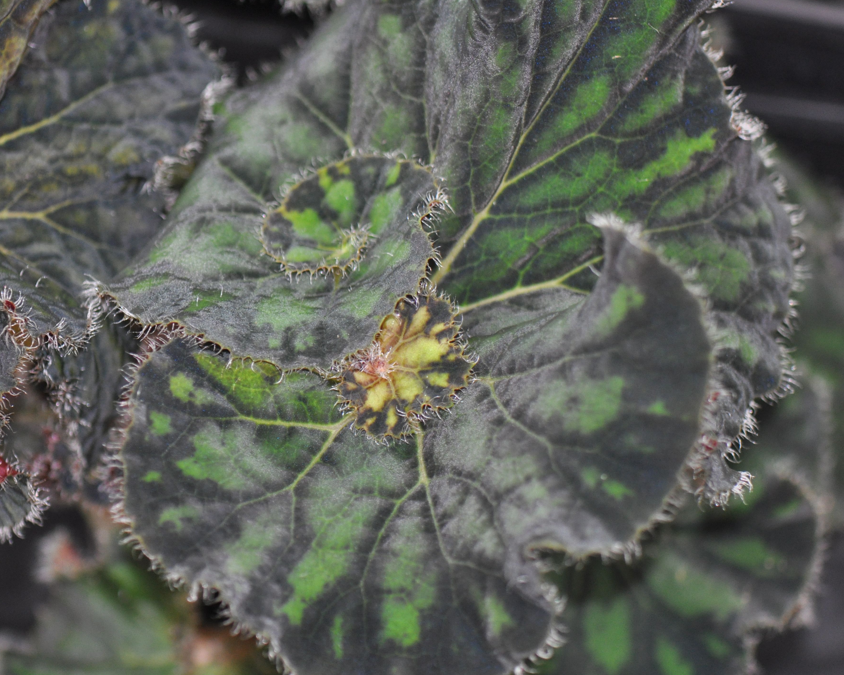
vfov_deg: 8.7
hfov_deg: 10.8
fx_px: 4460
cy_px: 336
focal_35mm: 179
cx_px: 391
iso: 800
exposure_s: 1/60
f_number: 3
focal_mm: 105
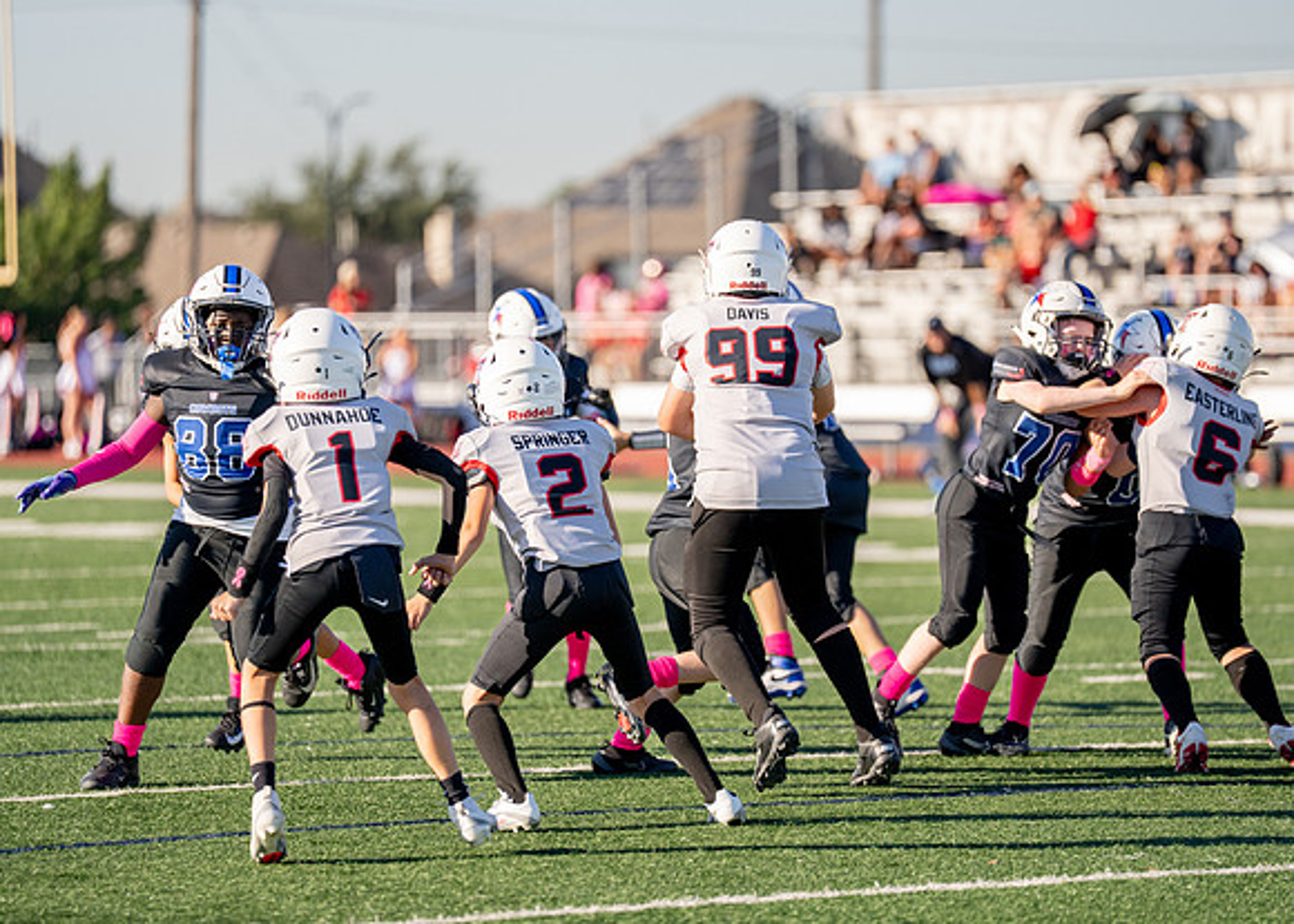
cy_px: 469
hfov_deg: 8.7
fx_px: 8467
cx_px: 721
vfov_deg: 6.2
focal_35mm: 230
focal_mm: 200
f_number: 2.8
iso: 250
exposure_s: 1/4000
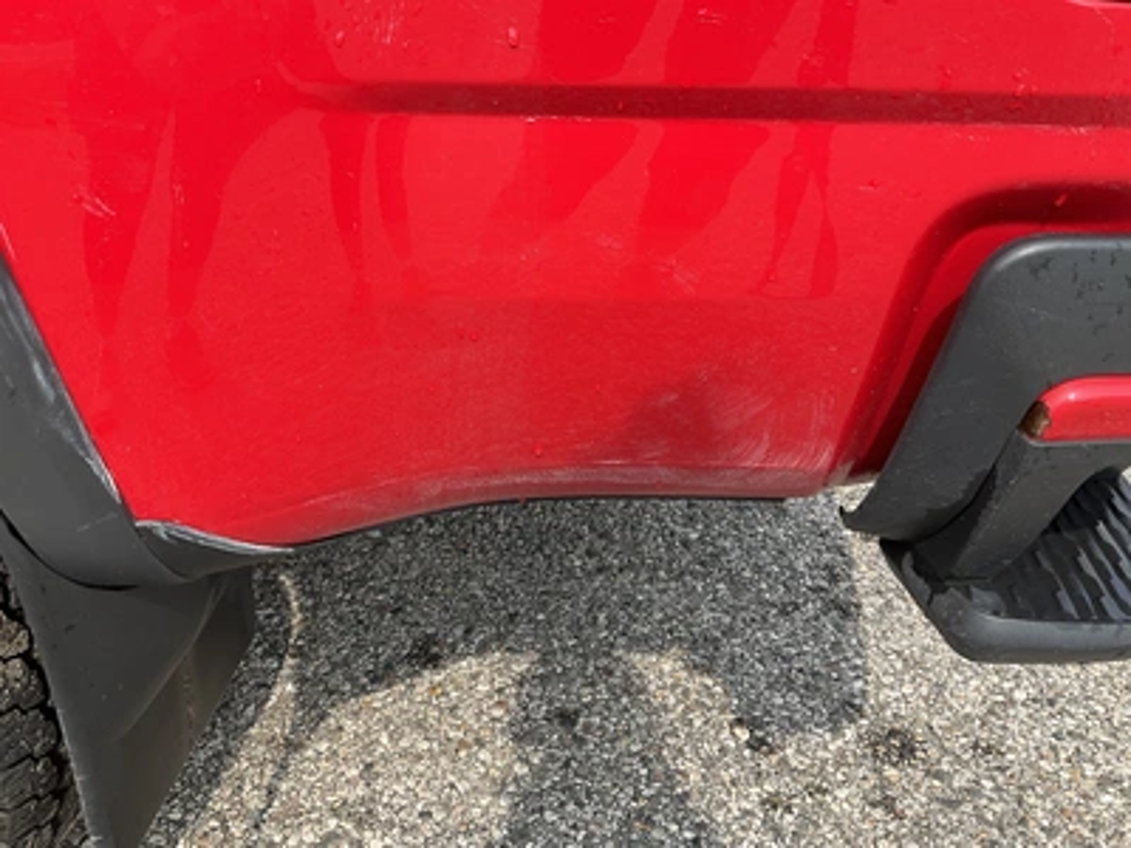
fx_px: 948
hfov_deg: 61.7
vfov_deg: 48.2
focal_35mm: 29
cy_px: 424
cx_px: 566
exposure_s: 1/568
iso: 25
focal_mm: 3
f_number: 1.8
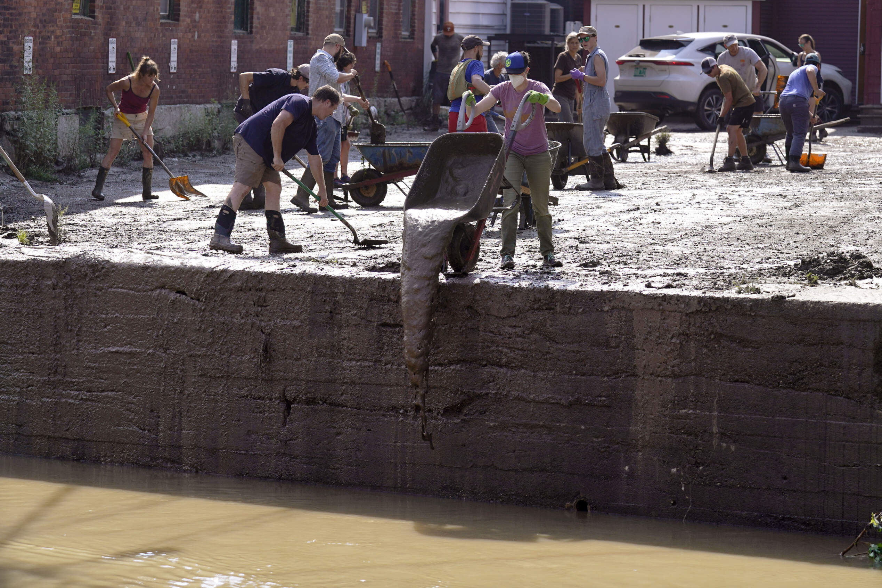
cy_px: 295
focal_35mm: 114
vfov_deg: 12.0
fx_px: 2793
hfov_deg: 17.9
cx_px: 440
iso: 100
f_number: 4
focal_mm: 113
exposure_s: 1/1250
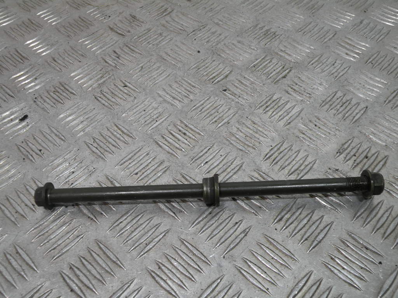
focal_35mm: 33
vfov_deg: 42.9
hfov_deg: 55.4
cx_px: 199
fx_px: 379
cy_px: 149
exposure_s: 1/77.7
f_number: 3.5
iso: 64
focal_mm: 5.8
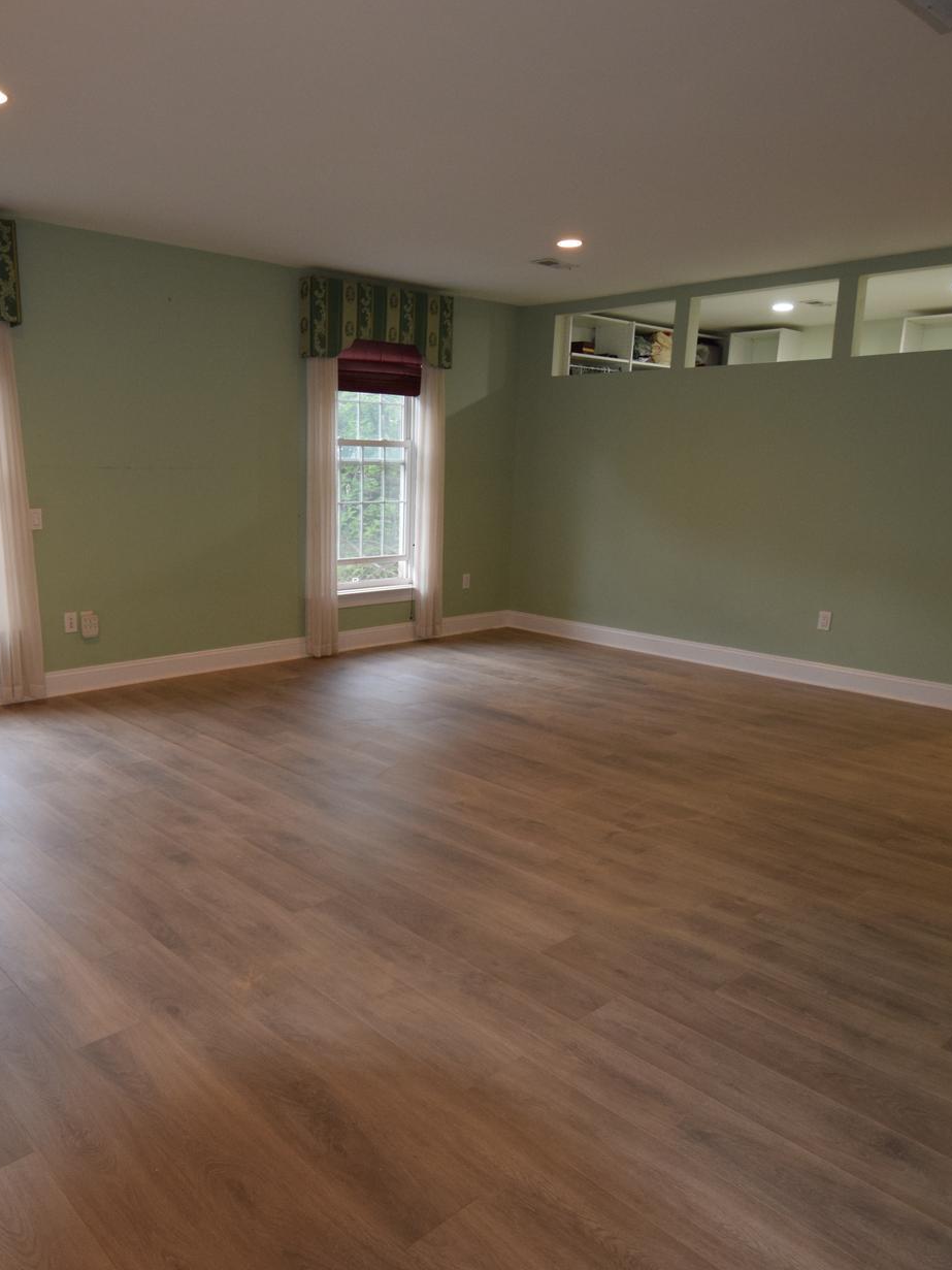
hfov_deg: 56.0
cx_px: 347
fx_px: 880
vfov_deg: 71.5
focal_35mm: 24
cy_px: 687
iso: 800
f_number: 4
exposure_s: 1/60
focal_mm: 10
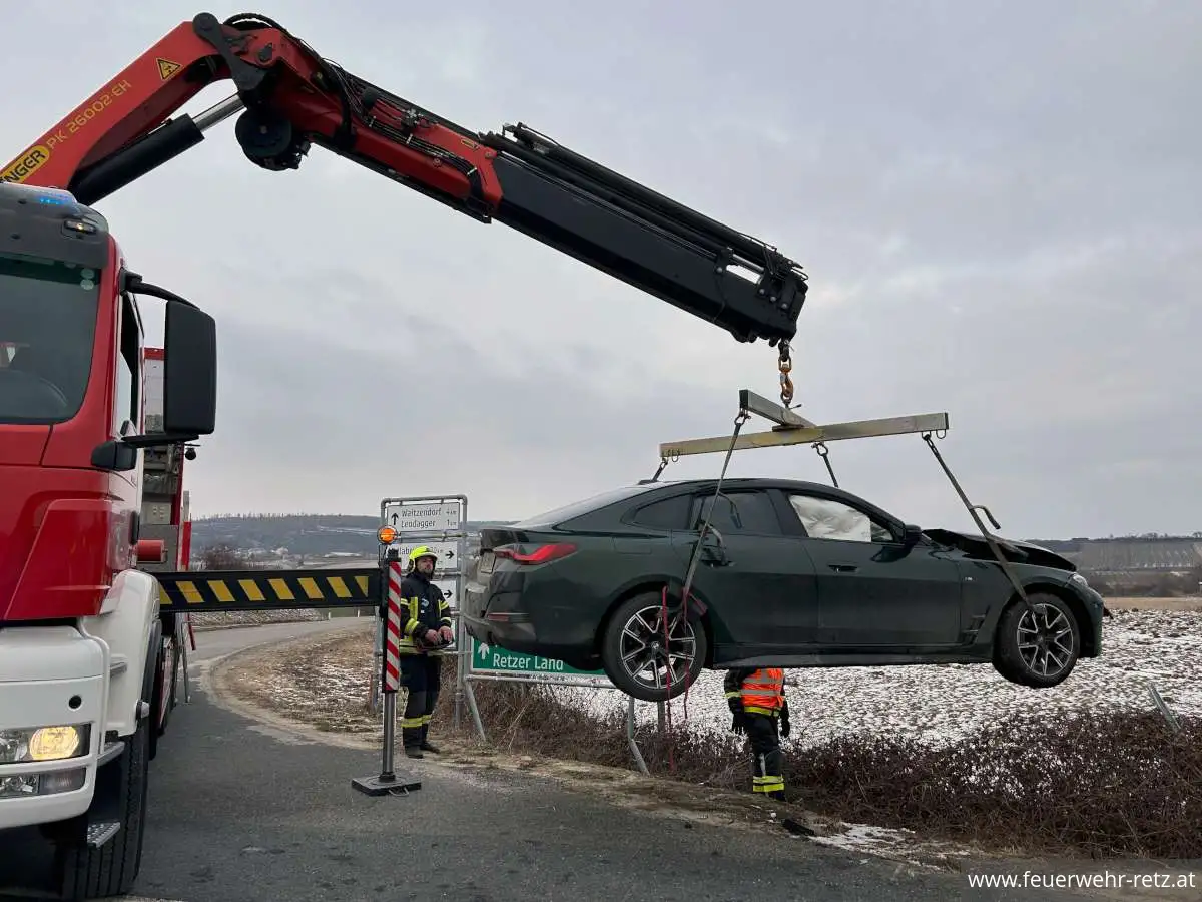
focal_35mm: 26
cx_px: 601
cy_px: 451
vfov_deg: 53.1
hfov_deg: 67.3
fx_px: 903
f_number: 1.5
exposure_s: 1/2994
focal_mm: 5.7
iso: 50
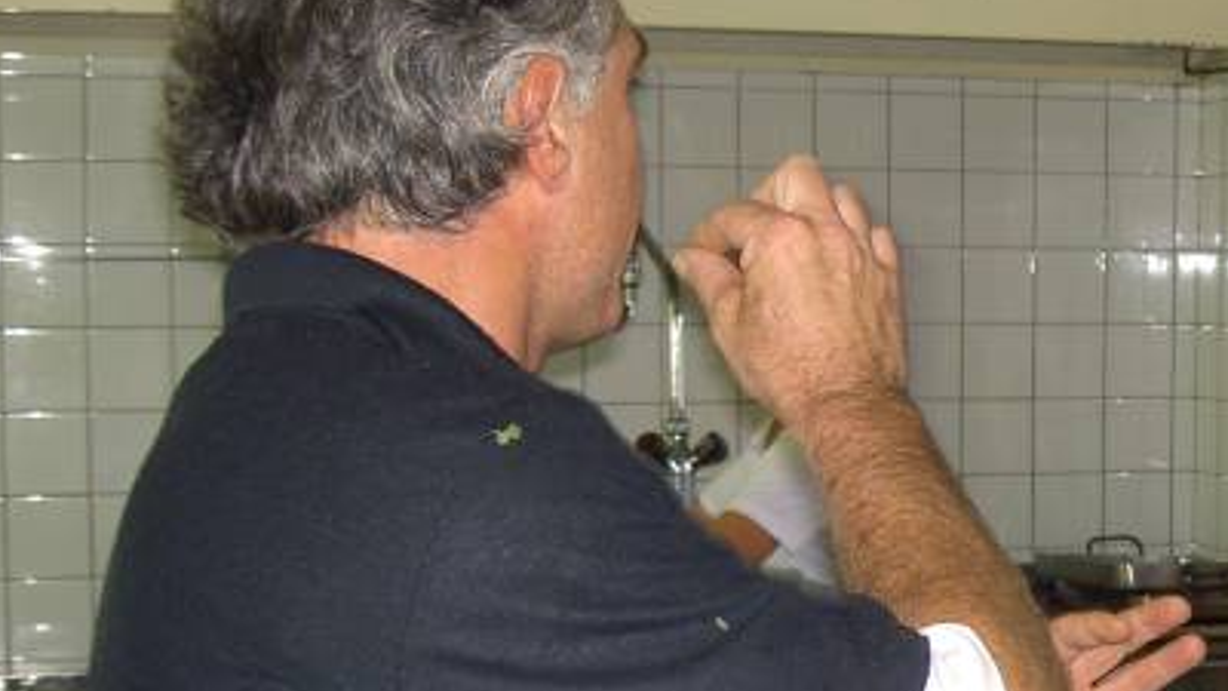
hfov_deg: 24.4
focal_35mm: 85
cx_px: 1068
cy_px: 507
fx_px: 2768
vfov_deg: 14.2
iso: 100
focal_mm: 8
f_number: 2.8
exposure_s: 1/30
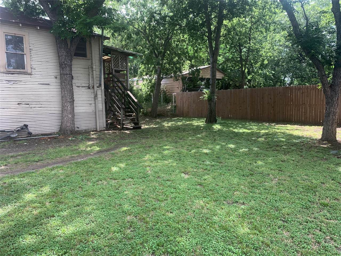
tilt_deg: -5.1
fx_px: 256
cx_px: 170
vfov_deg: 53.1
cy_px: 128
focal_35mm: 26
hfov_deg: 67.3
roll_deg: +1.5
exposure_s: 1/182
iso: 25
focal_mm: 4.25
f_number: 1.8
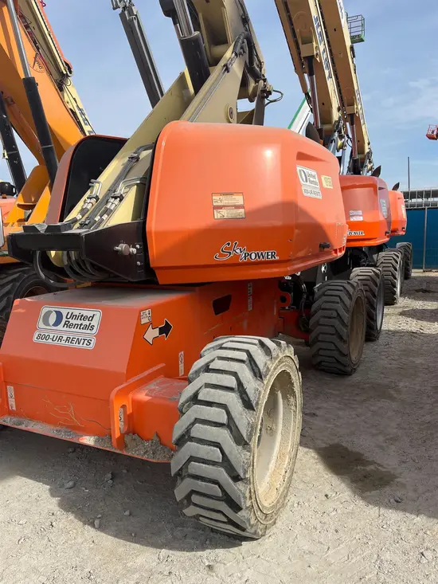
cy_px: 292
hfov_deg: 53.1
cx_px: 219
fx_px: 439
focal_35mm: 26
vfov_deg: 67.3
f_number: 1.6
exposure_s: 1/3135
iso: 50
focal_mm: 5.1
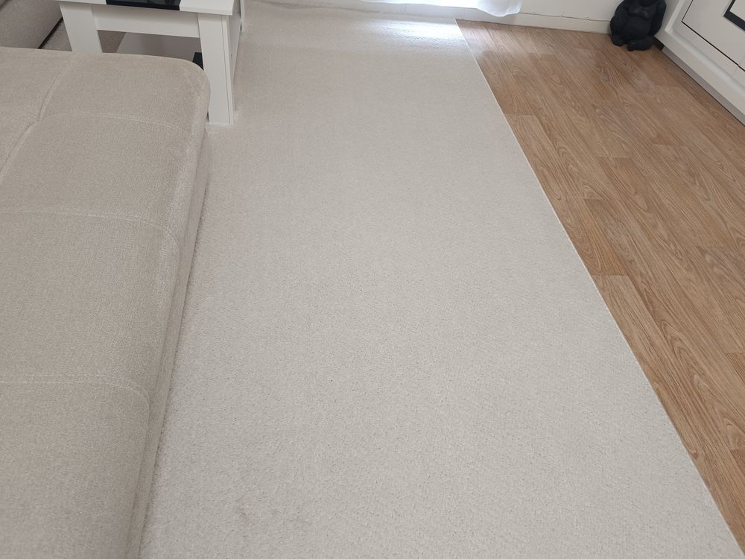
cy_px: 280
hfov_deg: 71.6
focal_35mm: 24
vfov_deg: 56.8
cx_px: 372
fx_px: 517
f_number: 1.65
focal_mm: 6.14
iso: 1414
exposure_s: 1/50
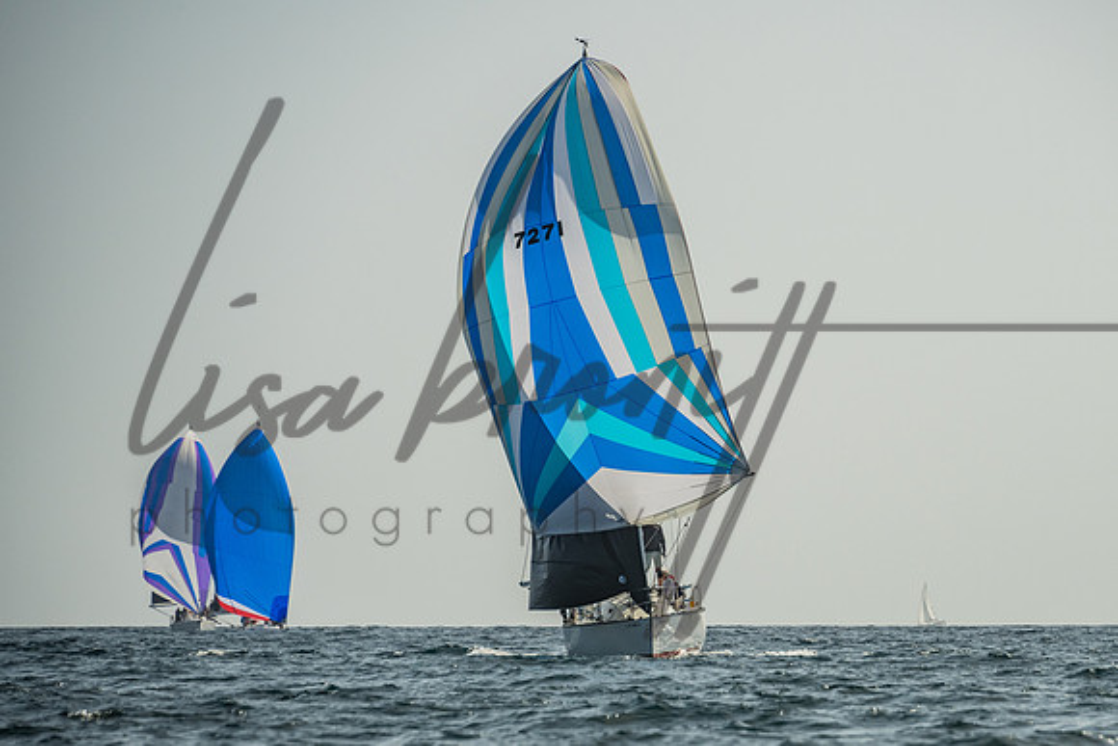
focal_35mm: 271
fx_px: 8429
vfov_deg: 5.1
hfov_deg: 7.6
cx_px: 733
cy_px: 440
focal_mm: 200
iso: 320
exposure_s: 1/1600
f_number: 6.3
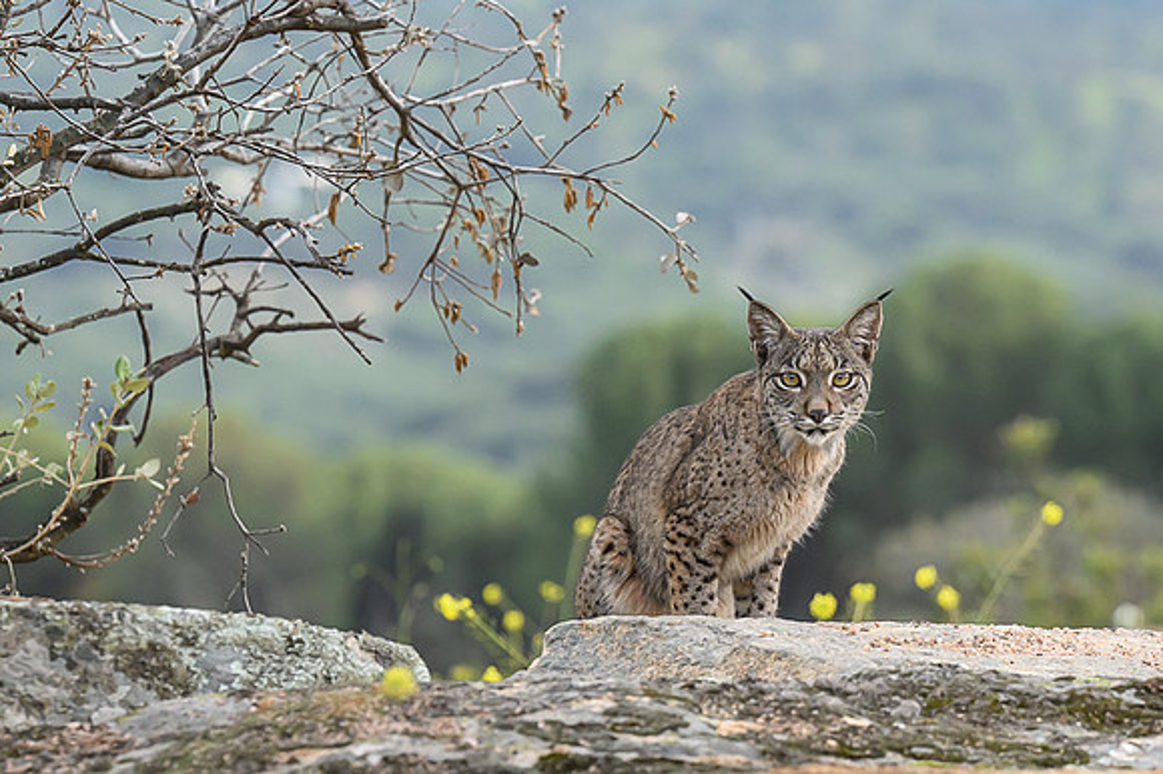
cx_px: 751
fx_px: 9736
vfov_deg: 4.6
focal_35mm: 302
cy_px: 328
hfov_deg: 6.8
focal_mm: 145
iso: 1000
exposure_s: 1/2000
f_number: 4
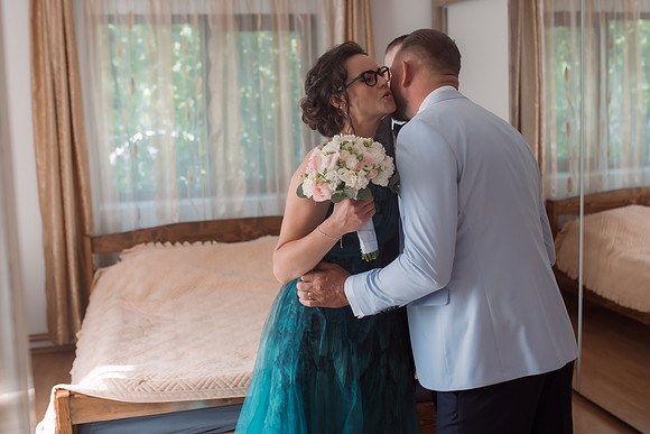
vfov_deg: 30.0
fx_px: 810
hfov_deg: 43.7
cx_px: 354
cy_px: 194
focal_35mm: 45
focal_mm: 35
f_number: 2.8
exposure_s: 1/200
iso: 400
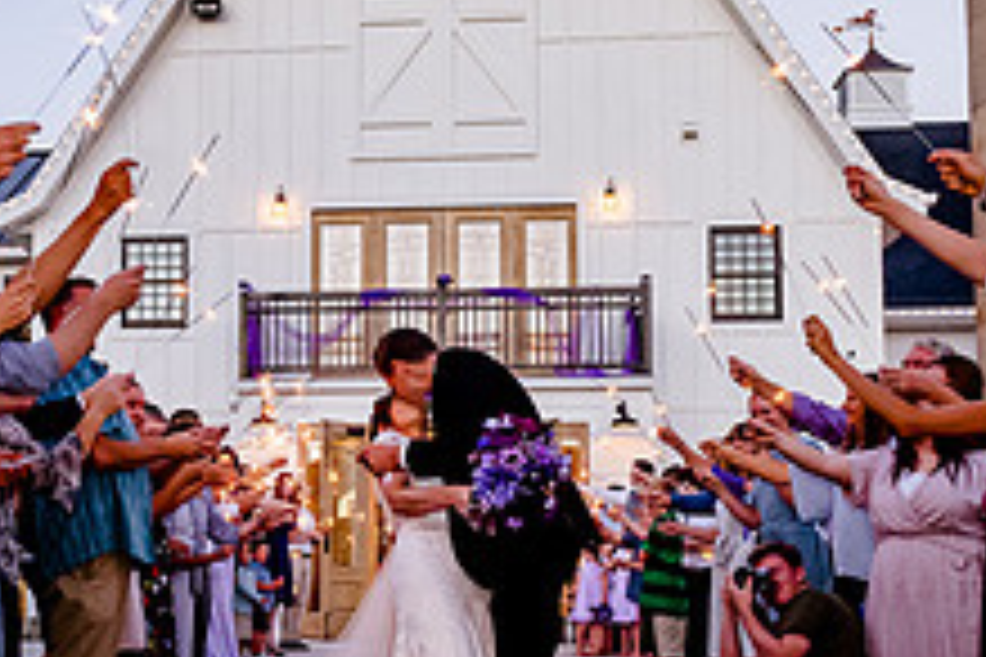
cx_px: 187
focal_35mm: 66
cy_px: 410
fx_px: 1808
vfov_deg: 20.6
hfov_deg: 29.8
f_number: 5
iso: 1600
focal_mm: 24
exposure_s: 1/200
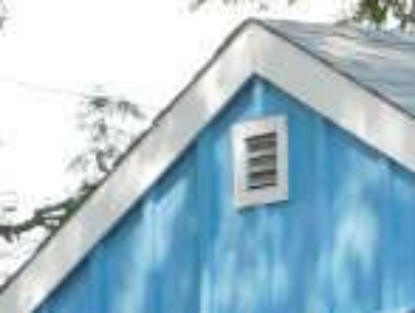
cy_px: 680
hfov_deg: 5.5
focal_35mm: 353
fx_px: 4242
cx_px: -375
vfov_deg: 4.2
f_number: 4.4
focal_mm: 14.2
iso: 125
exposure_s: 1/200
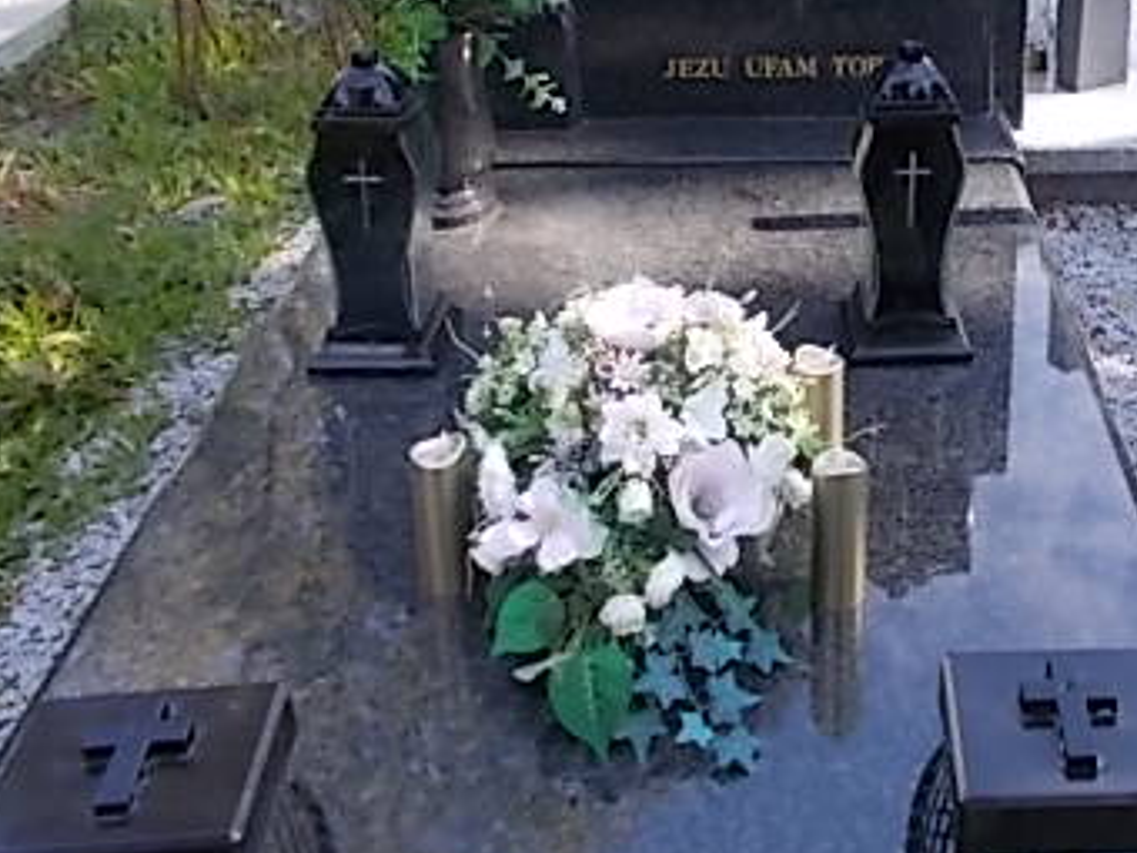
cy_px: 94
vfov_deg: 28.6
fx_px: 1609
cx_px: 883
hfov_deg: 37.7
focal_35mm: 49
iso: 80
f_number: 3.2
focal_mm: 4.6
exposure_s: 1/160
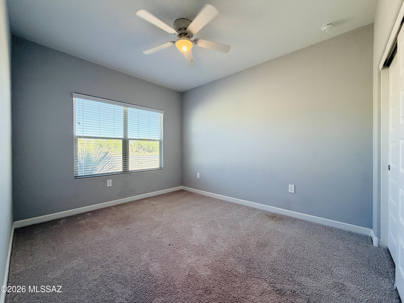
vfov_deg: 85.7
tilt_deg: +0.1
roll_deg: -0.1
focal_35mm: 14
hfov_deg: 102.1
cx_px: 202
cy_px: 152
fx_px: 163
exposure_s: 1/120
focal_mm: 2.22
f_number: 2.2
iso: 125
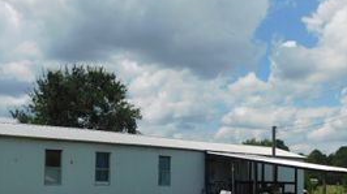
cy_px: 156
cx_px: 130
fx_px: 487
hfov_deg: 38.9
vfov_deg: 22.3
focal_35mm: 53
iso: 125
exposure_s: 1/800
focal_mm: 5.3
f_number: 6.4
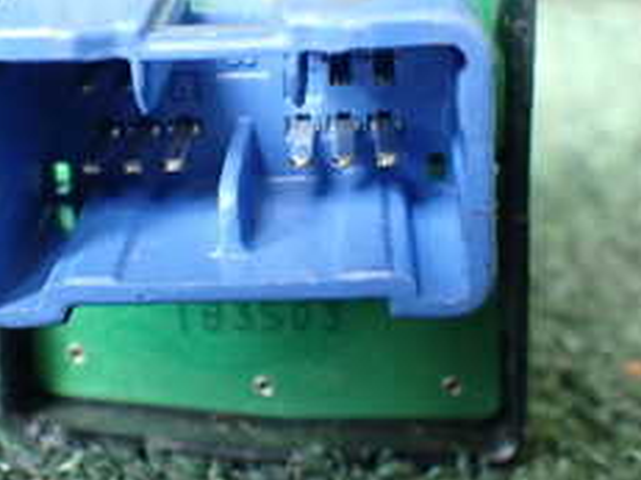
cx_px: 250
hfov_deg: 25.0
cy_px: 89
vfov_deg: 18.7
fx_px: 1444
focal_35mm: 78
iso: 800
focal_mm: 5.4
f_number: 2.3
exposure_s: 1/30
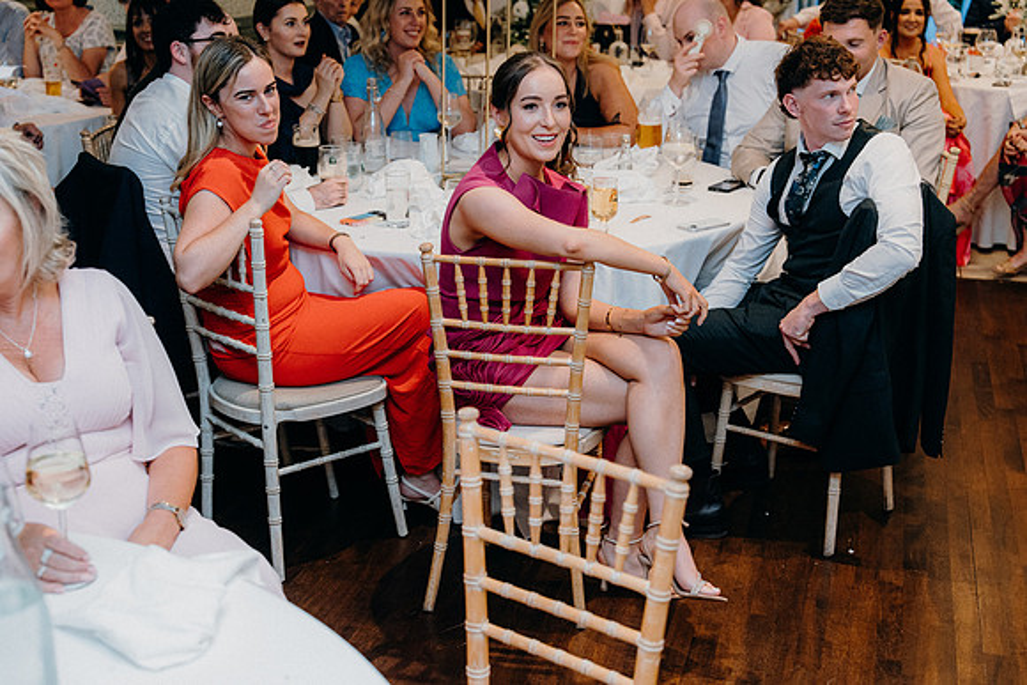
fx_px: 1398
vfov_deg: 27.5
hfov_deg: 40.3
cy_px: 342
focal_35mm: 49
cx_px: 514
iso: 2500
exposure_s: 1/160
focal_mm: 49
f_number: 3.5
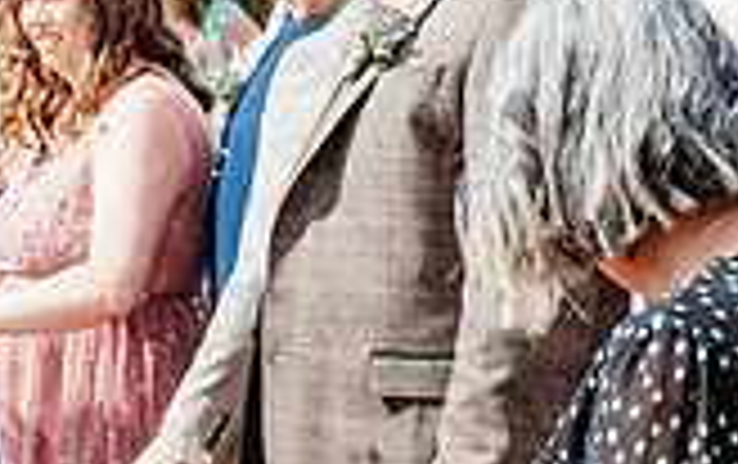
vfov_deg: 7.8
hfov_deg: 12.1
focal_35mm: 169
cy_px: 261
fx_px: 3404
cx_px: -184
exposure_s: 1/800
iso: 220
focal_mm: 47
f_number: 5
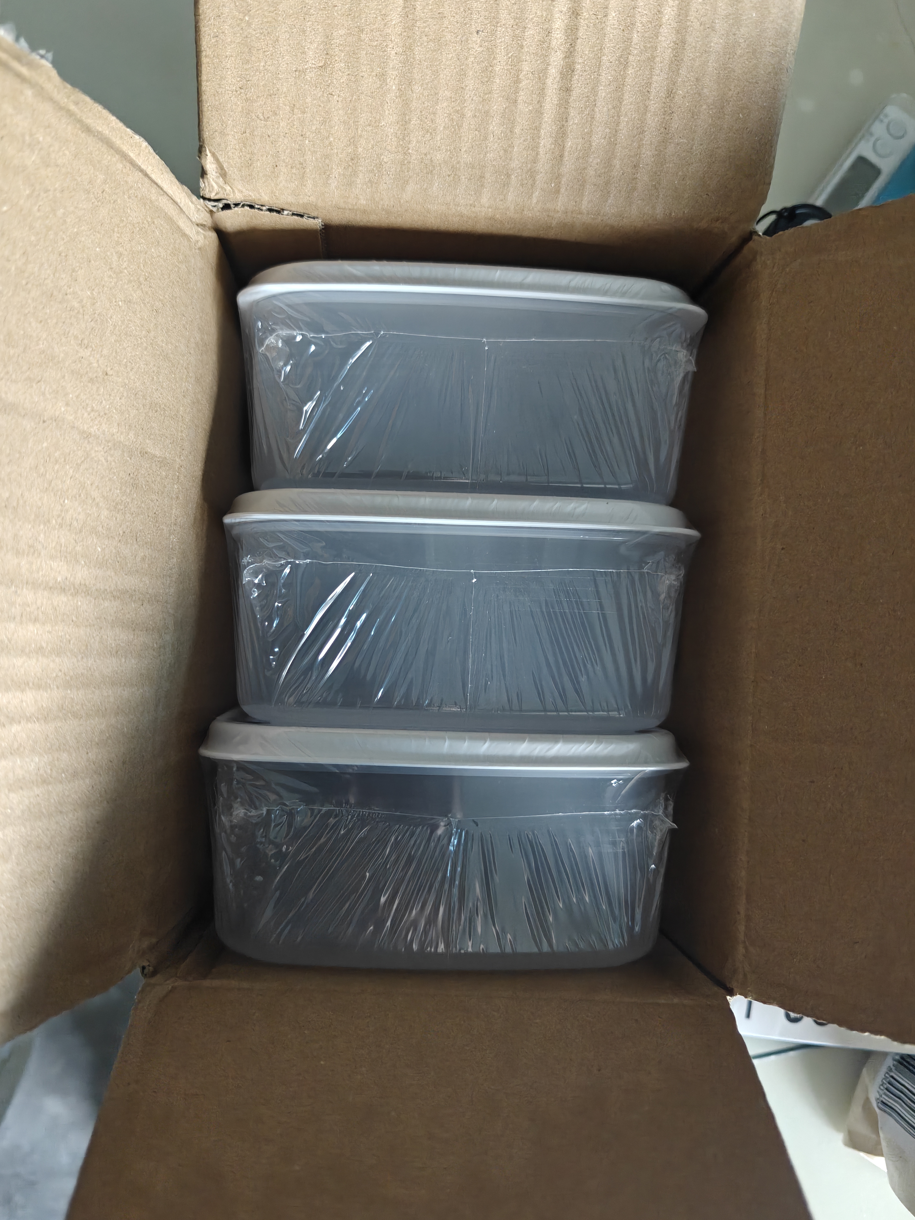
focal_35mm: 25
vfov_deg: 69.4
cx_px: 420
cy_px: 604
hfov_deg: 54.8
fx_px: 881
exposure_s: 1/208
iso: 2500
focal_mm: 6.06
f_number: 1.6
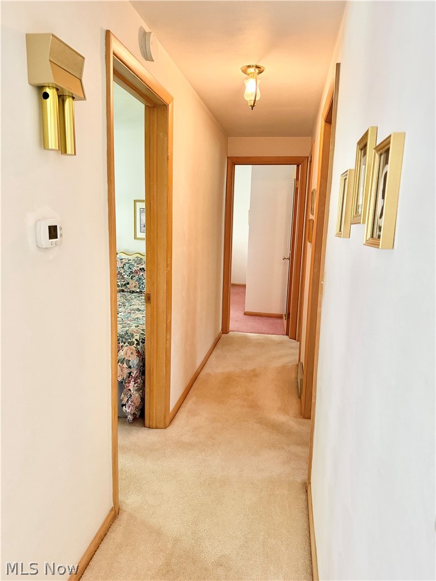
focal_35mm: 24
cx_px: 218
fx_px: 403
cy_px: 290
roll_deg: -1.4
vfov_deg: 71.6
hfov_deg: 56.8
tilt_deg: -11.8
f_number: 1.78
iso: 640
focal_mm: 6.76
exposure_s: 1/60
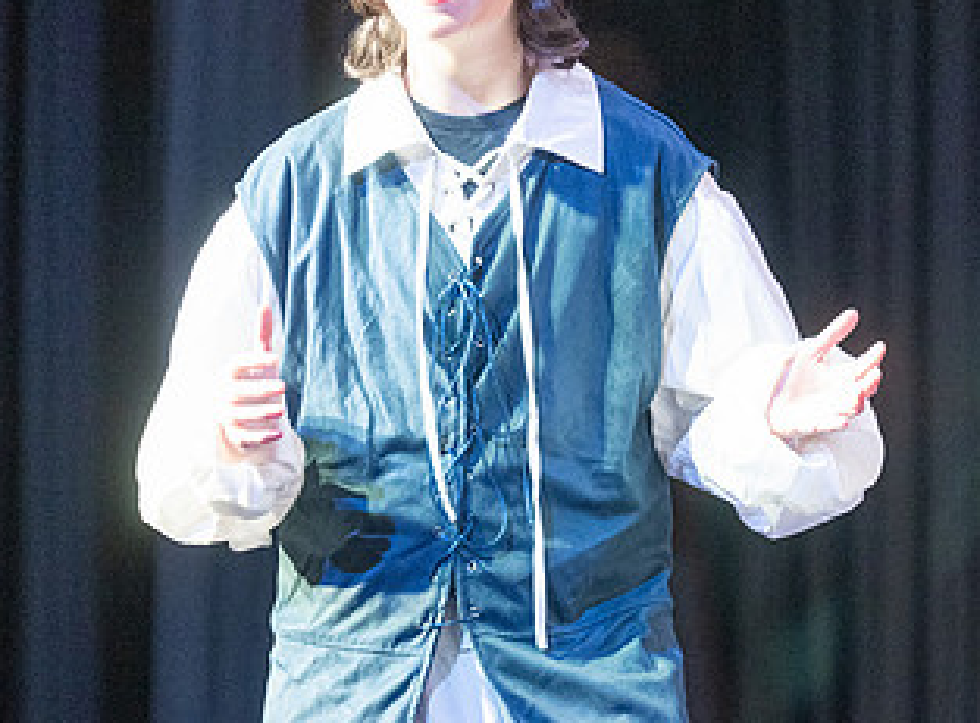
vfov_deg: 3.3
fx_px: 12639
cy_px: 403
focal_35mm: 449
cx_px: 589
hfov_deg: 4.4
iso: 3600
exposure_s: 1/250
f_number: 2.8
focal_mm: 200
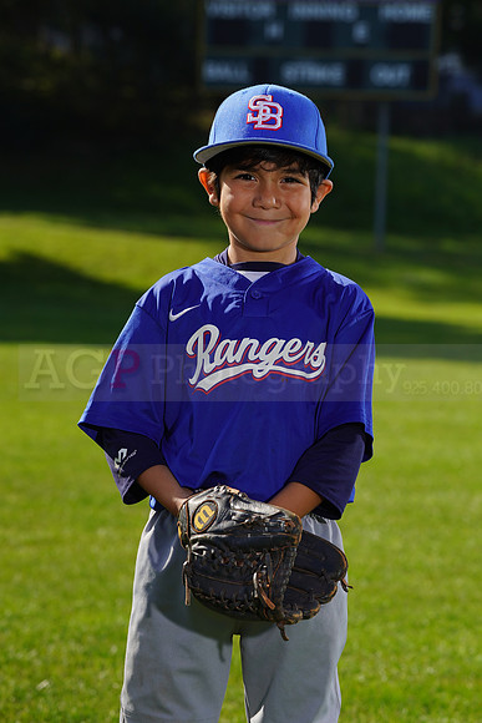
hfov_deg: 7.7
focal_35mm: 179
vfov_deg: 11.5
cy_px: 362
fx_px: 3592
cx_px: 241
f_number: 10
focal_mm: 179
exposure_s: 1/250
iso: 100
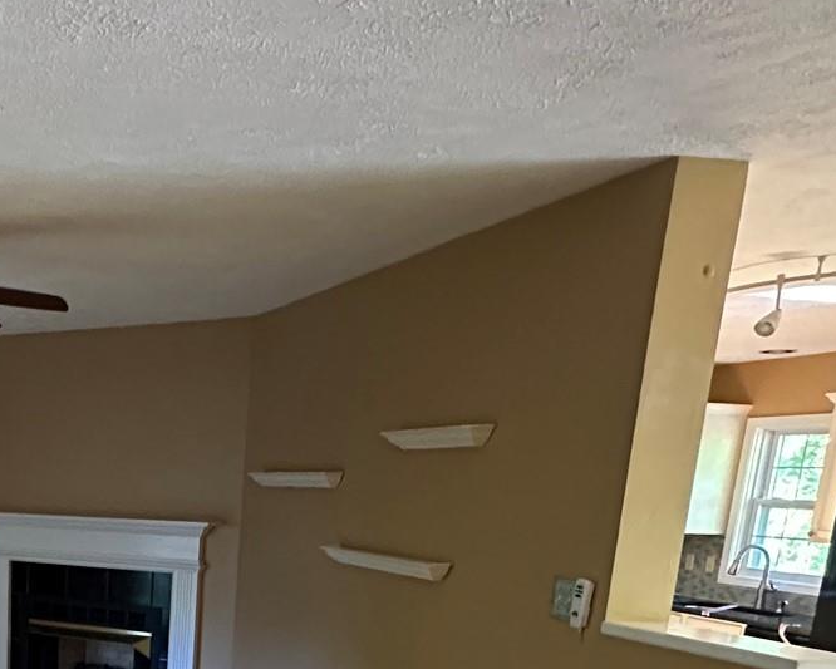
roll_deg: -1.4
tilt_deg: -12.7
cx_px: 46
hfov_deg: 39.8
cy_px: 731
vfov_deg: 31.7
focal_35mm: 42
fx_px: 1039
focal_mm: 2.22
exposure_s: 1/60
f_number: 2.2
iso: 1000
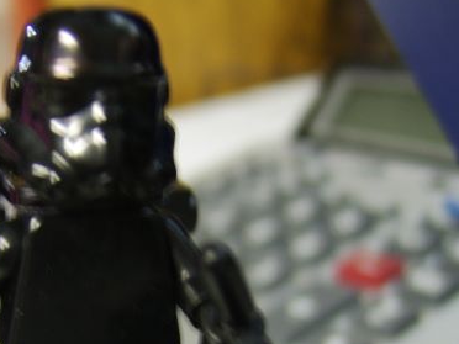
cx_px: 114
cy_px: 277
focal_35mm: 60
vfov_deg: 24.0
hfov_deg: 31.6
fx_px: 796
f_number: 2.7
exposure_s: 1/3
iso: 71
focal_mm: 8.13
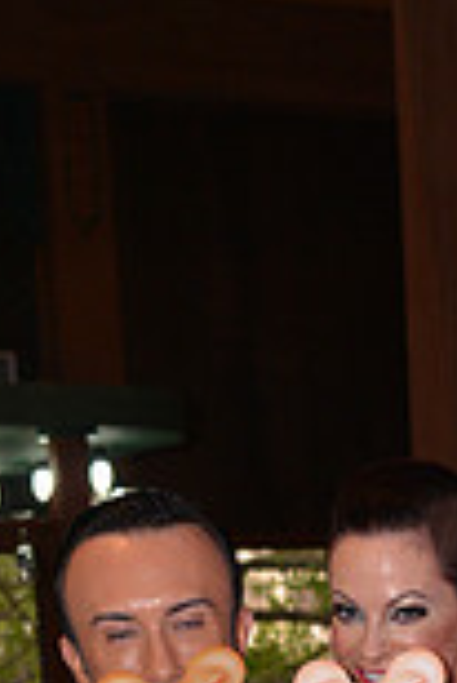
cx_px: 326
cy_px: 1033
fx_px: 2508
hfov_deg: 10.4
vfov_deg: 14.4
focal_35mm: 132
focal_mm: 35
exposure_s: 1/250
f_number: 4.5
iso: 1000
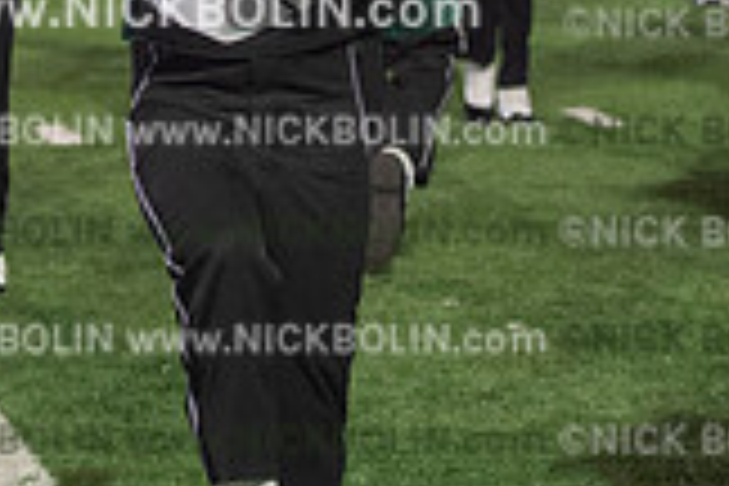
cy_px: -184
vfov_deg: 5.5
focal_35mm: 250
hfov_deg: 8.2
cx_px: 198
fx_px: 5062
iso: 4000
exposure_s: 1/400
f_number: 2.8
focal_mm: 70
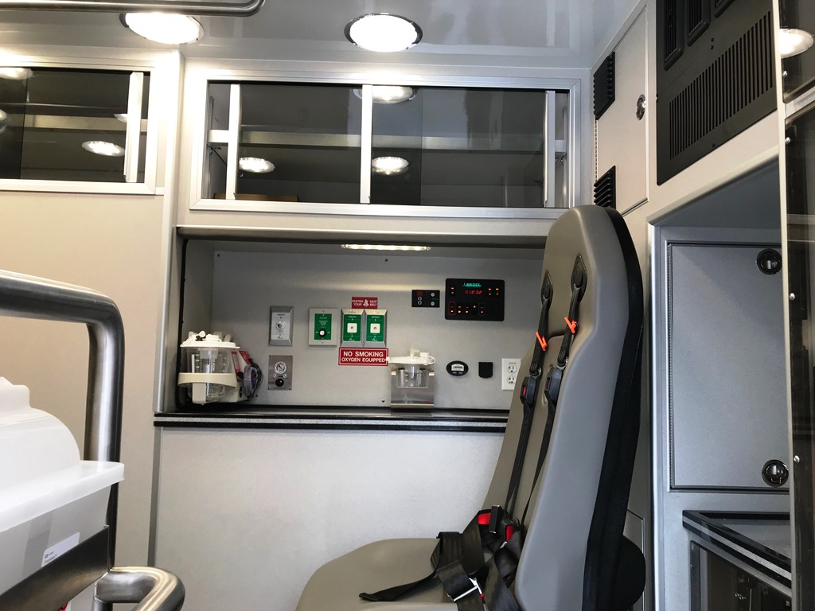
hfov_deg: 63.4
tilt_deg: +4.9
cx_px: 408
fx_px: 659
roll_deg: +0.9
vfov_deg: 49.7
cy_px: 306
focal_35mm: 28
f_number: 1.8
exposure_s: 1/109
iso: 40
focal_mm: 3.99
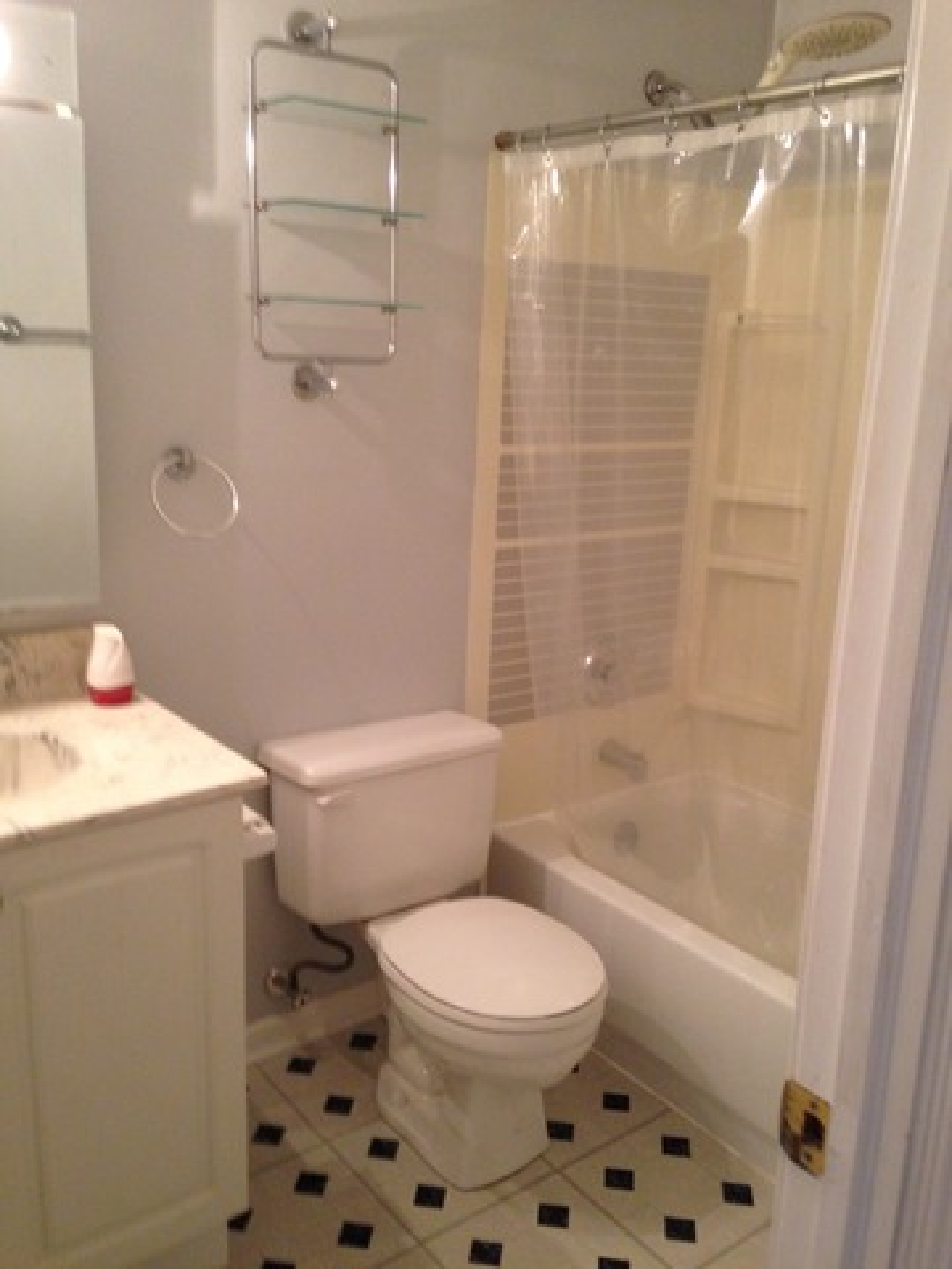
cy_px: 634
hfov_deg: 42.9
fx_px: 1210
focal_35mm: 33
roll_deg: -3.3
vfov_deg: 55.4
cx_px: 476
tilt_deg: -16.8
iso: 200
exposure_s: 1/20
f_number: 2.4
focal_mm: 4.12
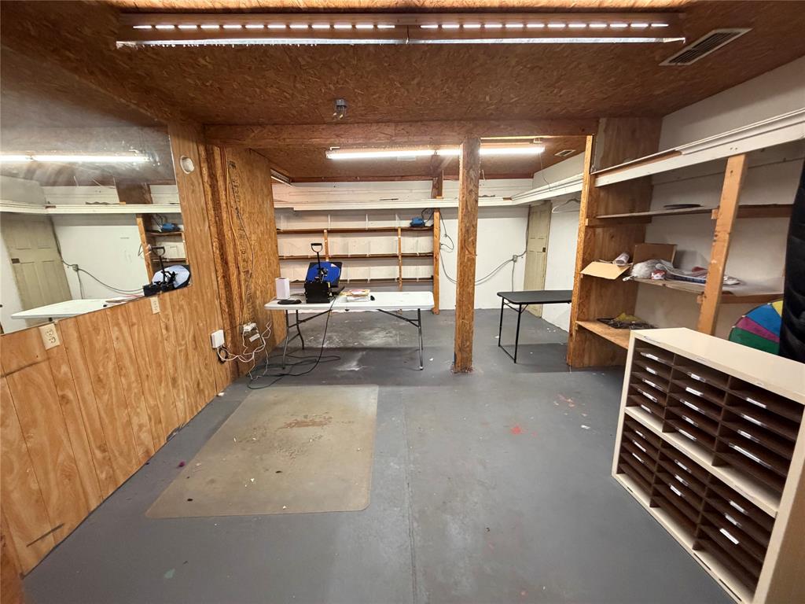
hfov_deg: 102.1
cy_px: 302
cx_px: 402
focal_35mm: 14
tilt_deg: -9.7
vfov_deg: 85.7
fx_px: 326
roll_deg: +1.6
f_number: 2.2
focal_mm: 2.22
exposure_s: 1/60
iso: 500
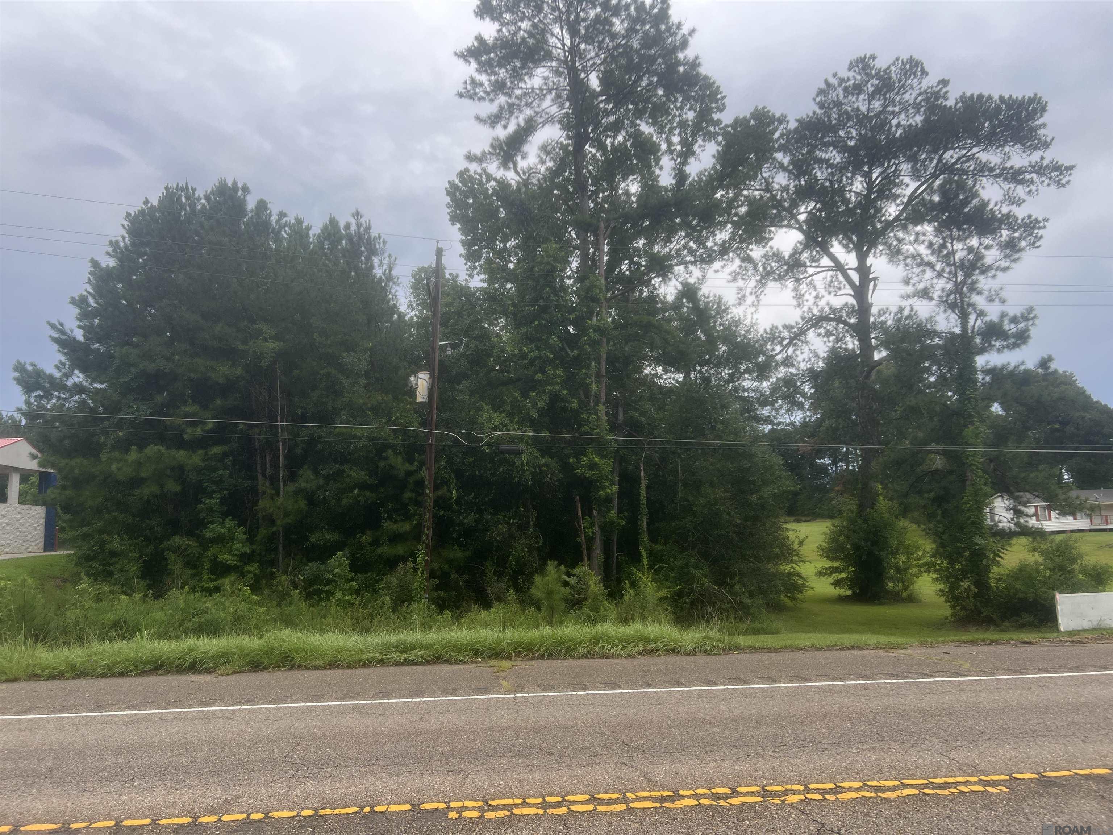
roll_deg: +1.9
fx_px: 836
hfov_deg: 67.3
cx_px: 556
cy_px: 418
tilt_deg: +8.2
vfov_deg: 53.1
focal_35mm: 26
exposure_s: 1/791
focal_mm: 5.7
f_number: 1.5
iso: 50
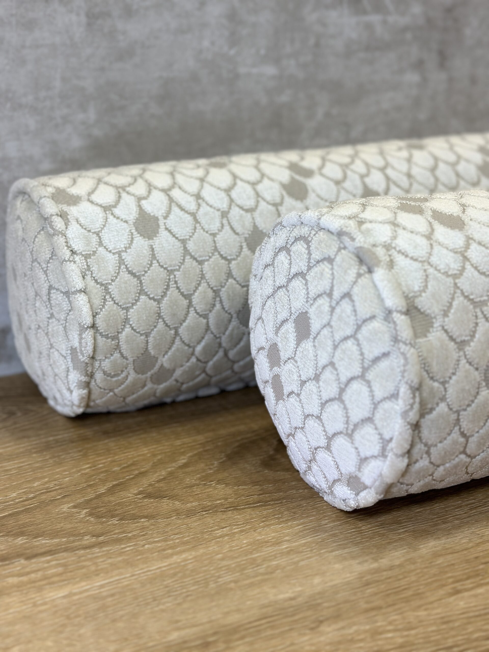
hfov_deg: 30.3
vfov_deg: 39.7
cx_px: 244
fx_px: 904
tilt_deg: -18.7
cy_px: 326
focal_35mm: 48
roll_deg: +0.1
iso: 80
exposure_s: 1/234
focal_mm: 6.86
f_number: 1.78
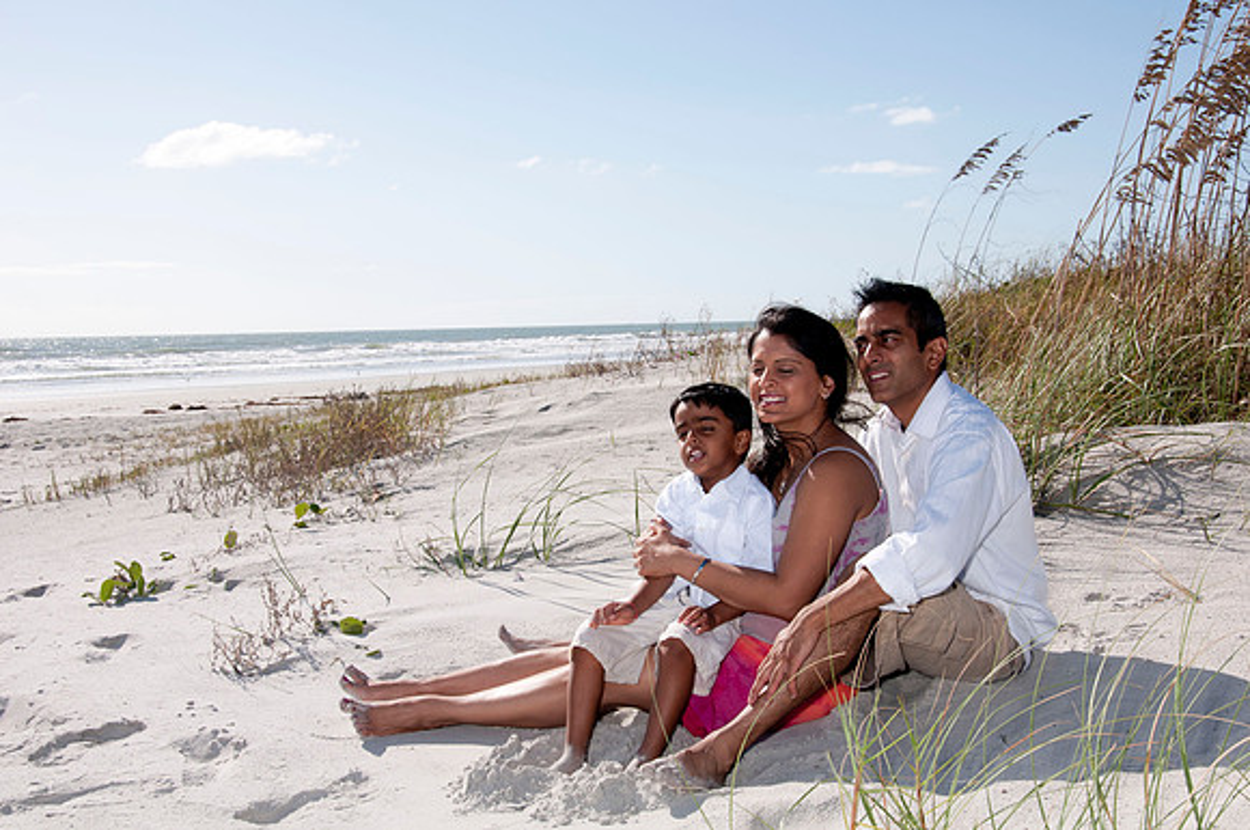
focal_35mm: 48
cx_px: 625
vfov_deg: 28.0
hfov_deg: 41.2
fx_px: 1664
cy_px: 415
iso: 100
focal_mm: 32
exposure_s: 1/250
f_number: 11
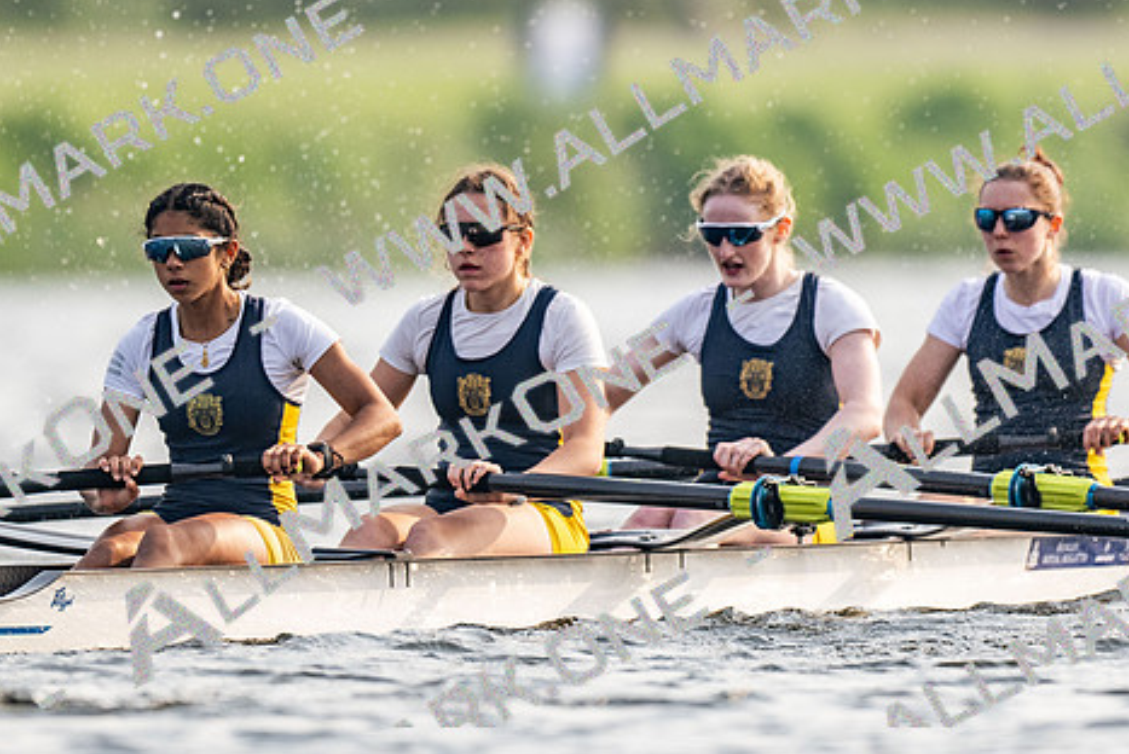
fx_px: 35082
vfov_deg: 1.2
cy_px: 313
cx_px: 616
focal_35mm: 1118
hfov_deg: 1.8
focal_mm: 600
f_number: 4
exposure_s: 1/2500
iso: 360
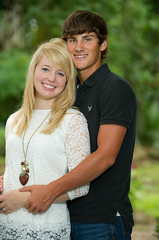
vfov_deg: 13.3
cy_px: 120
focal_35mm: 155
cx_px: 80
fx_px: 1029
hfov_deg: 8.8
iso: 640
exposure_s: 1/320
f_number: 3.5
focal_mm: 155
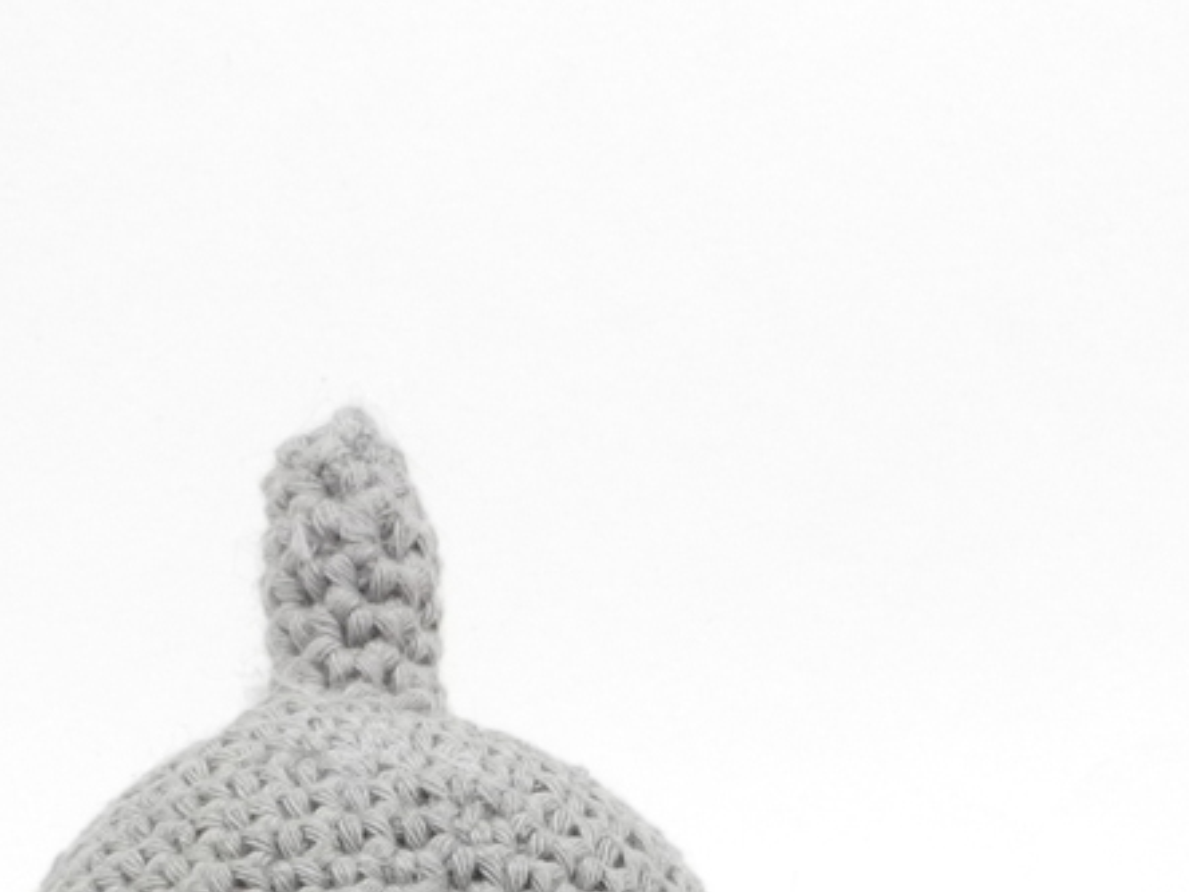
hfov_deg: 5.4
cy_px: 1026
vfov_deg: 4.1
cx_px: 431
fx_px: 12537
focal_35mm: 365
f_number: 5
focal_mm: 28.9
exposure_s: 1/30
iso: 160
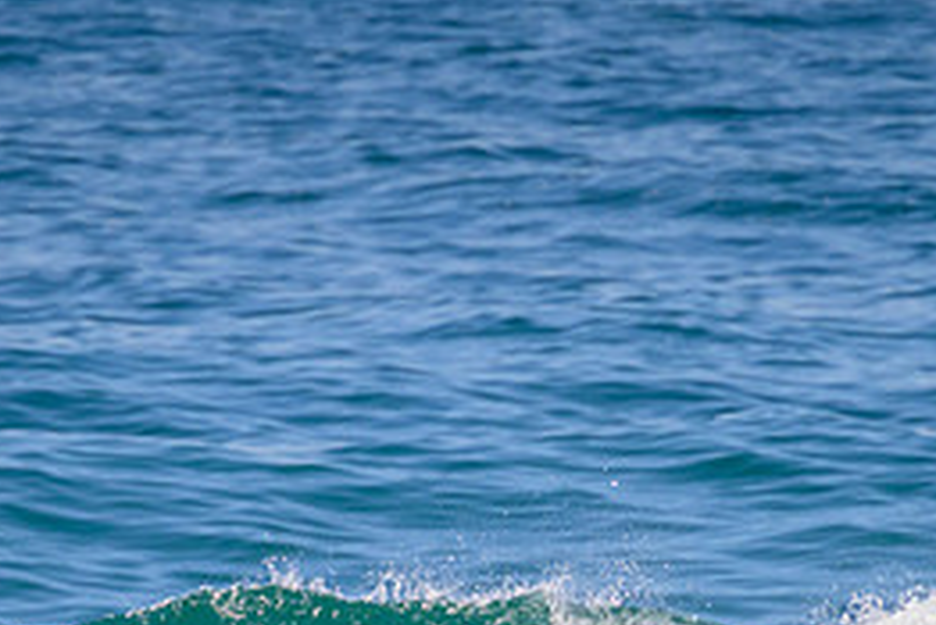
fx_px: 46095
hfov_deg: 1.2
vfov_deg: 0.8
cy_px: 652
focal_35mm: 1772
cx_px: 493
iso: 1250
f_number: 11
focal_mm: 800
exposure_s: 1/2000
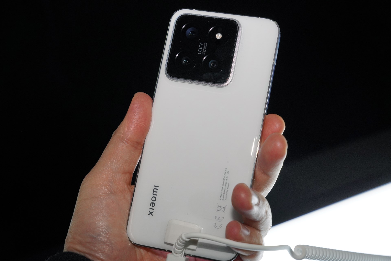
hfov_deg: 32.0
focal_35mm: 63
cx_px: 196
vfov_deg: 21.6
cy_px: 130
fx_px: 683
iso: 1000
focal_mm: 41.9
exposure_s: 1/60
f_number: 6.3
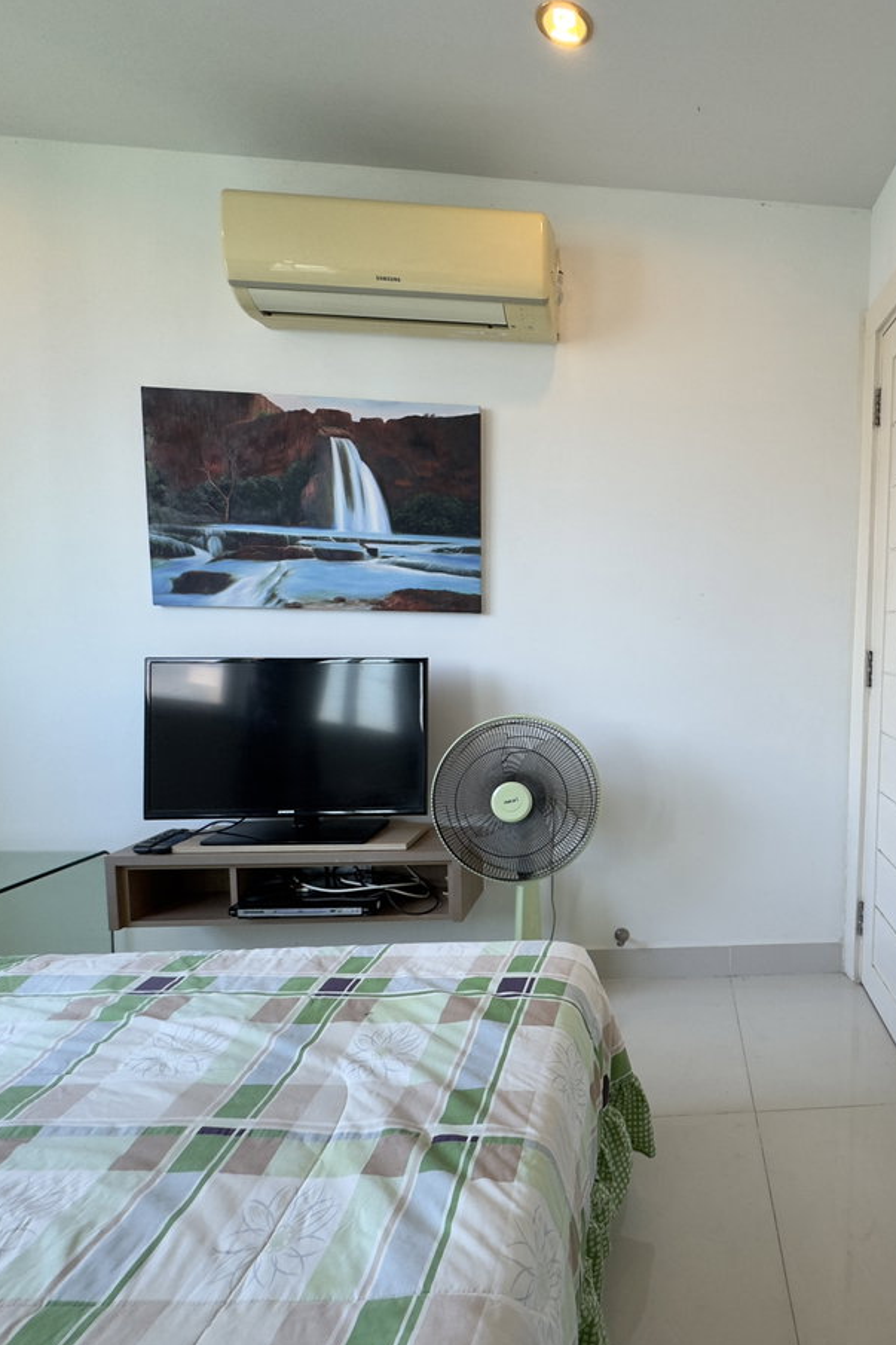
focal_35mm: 20
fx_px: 747
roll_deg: -0.9
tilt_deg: -4.1
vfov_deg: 84.0
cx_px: 748
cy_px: 690
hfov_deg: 56.2
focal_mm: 2.22
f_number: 2.2
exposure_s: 1/100
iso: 64
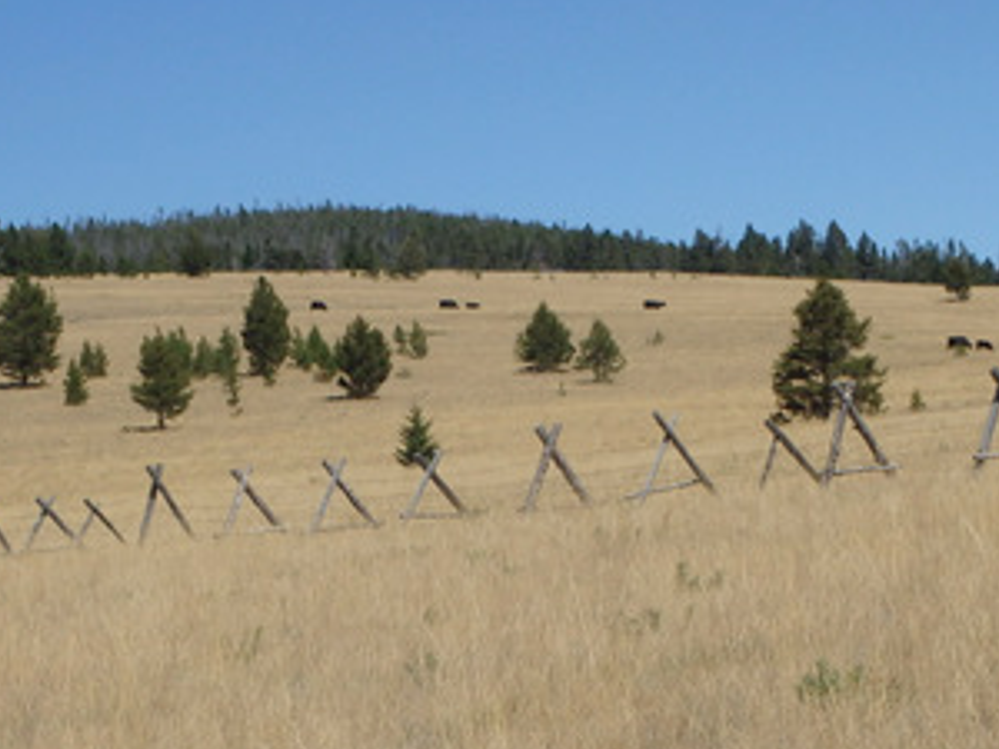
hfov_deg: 14.1
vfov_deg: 10.6
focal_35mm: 140
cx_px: 519
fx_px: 4040
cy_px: 534
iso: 125
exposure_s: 1/1250
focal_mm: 15.1
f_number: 4.4
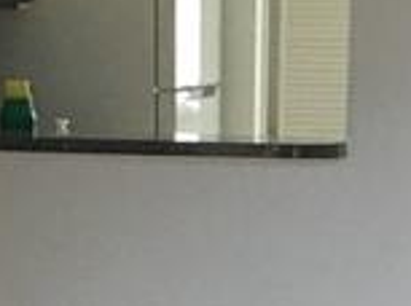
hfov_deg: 8.7
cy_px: 730
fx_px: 2701
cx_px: 277
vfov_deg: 6.2
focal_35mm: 228
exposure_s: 1/15
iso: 50
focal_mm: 4.15
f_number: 2.2
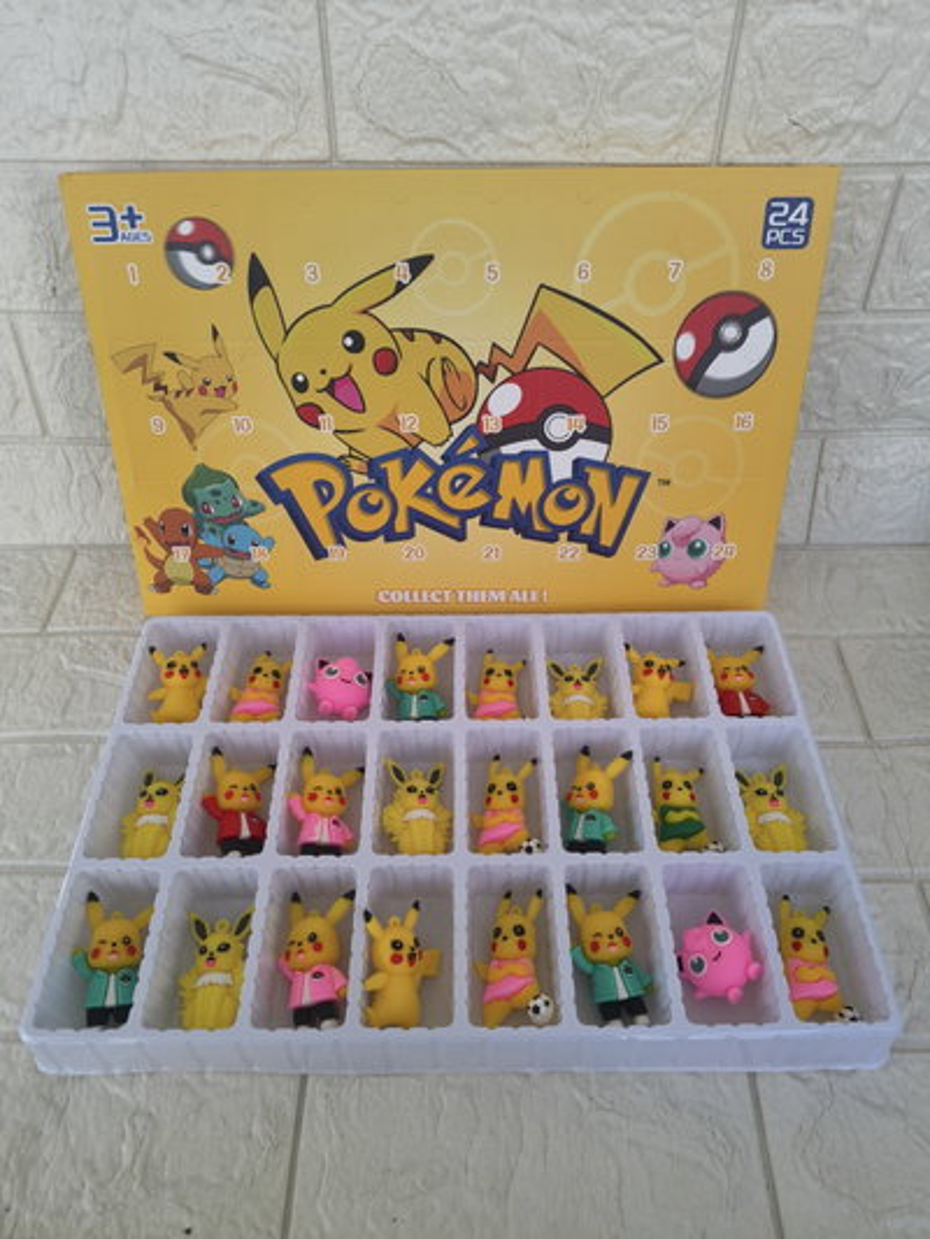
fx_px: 859
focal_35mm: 24
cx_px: 465
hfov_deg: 56.8
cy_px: 620
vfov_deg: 71.6
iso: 100
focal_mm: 5.56
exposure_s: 1/329
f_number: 1.8
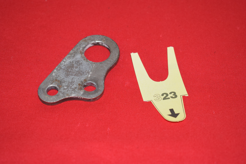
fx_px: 492
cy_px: 82
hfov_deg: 28.1
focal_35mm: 72
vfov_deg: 18.9
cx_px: 123
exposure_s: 1/200
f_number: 5.3
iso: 1250
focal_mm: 48
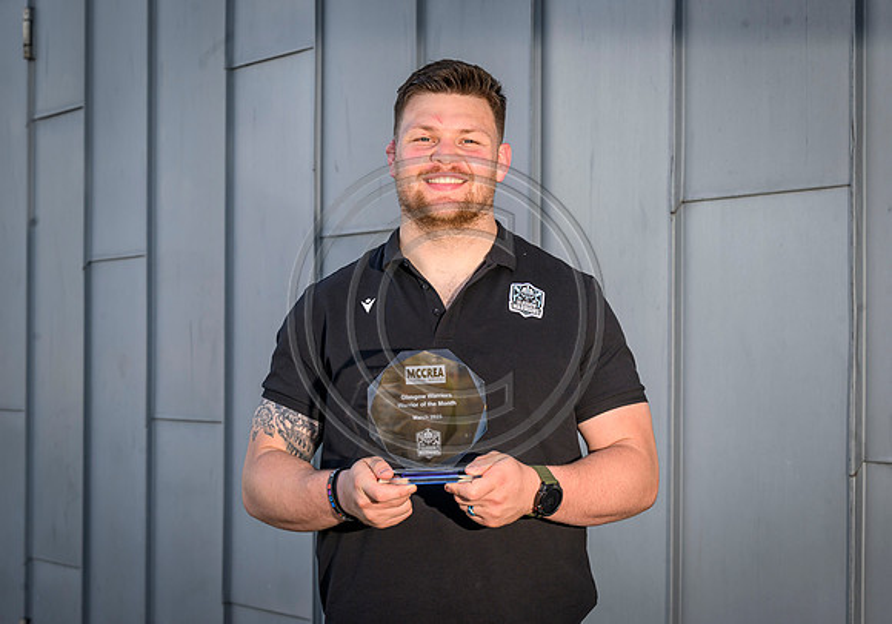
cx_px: 468
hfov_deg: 27.5
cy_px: 312
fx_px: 1821
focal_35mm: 72
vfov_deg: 19.5
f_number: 8
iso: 320
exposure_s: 1/250
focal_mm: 70
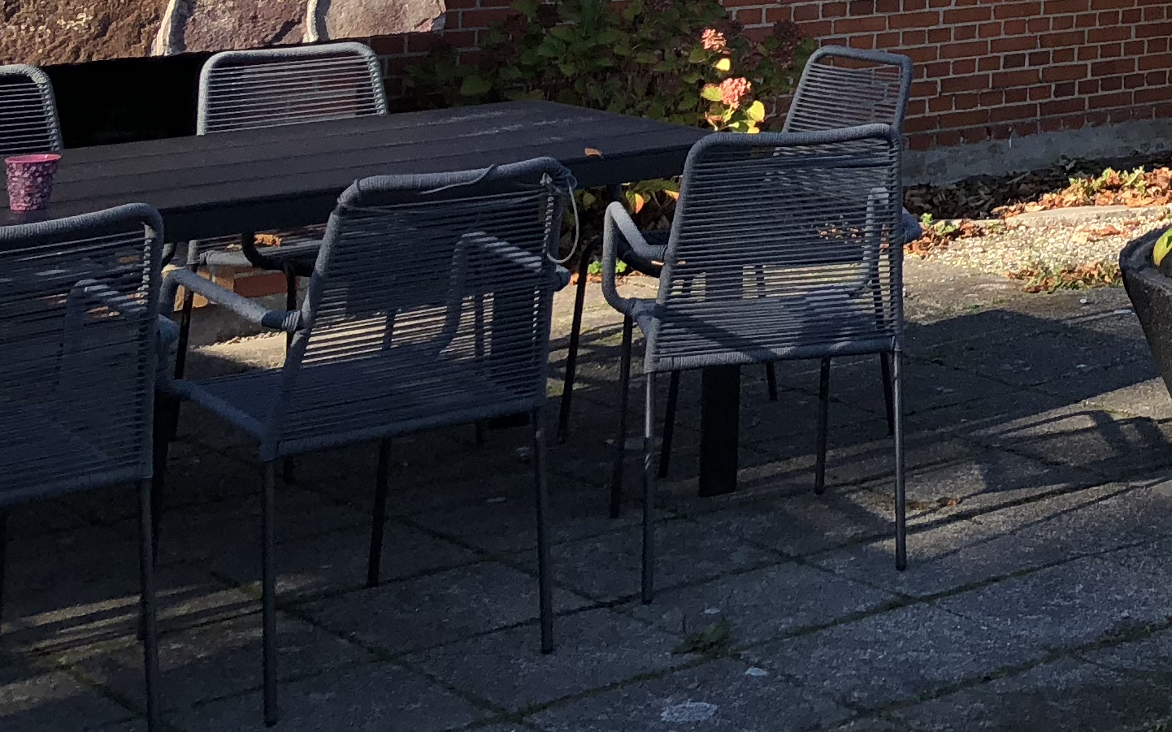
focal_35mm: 83
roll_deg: +0.7
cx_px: 1557
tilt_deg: +5.4
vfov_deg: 14.3
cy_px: -469
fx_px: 2651
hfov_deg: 22.2
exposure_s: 1/889
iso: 20
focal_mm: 3.99
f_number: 1.8
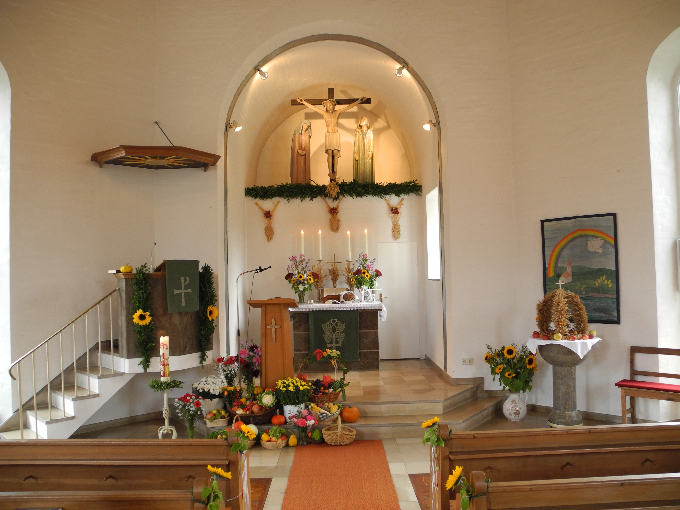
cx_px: 340
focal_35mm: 28
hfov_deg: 63.4
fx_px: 550
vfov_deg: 49.7
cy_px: 255
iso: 220
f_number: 2.8
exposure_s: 1/30
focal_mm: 6
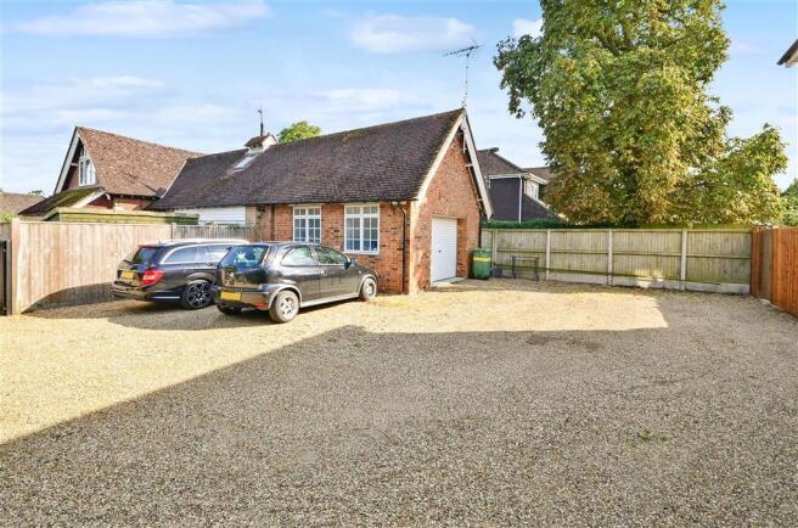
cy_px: 264
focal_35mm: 15
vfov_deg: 77.0
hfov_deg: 100.5
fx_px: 332
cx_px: 399
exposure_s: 1/40
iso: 200
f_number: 11
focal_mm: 10
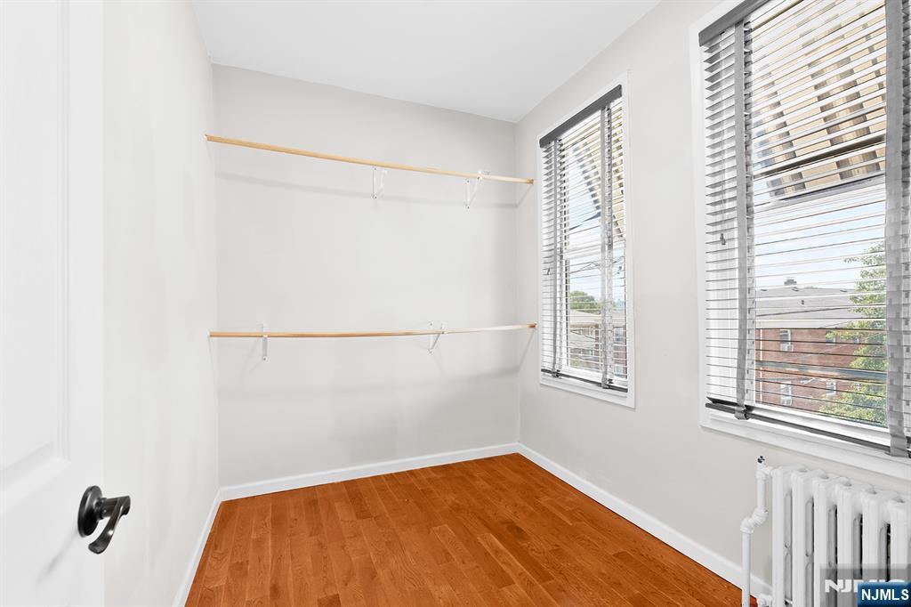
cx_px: 456
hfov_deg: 96.8
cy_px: 304
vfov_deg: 73.7
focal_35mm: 16
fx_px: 405
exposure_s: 1/5
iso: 100
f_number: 8
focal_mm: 16
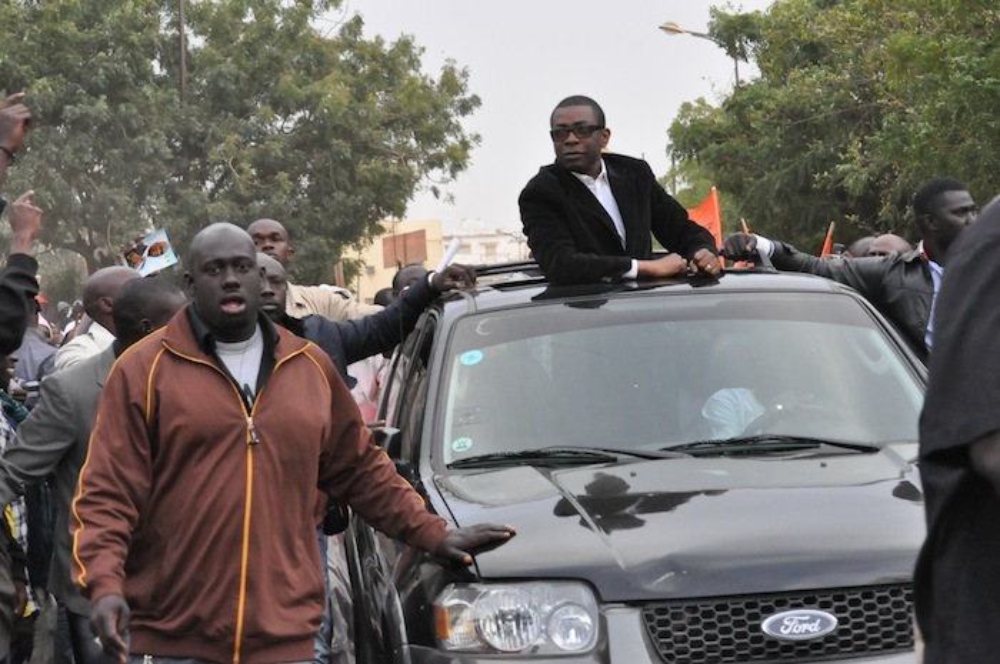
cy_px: 332
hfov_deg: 24.6
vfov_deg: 16.5
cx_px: 500
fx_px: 2289
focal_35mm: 82
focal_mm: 55
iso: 3200
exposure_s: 1/250
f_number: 8
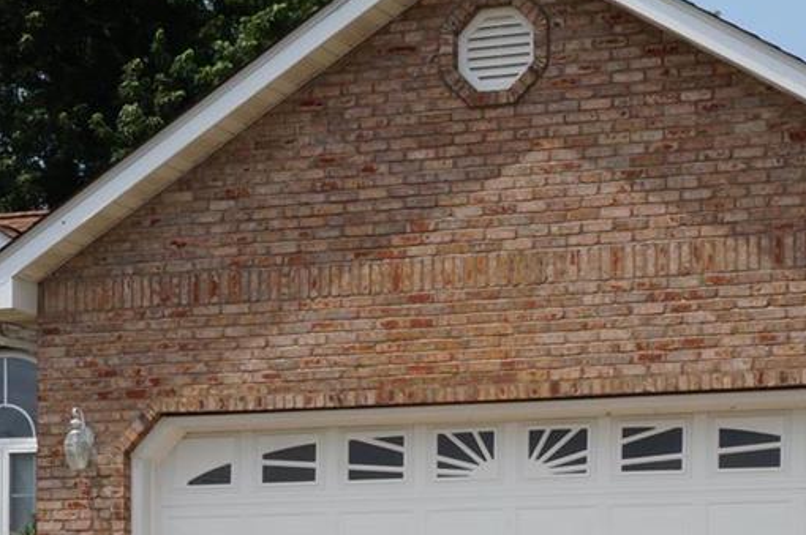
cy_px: 691
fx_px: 2630
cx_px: 528
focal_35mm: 118
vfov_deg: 11.3
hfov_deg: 17.4
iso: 200
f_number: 18
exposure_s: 1/160
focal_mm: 25
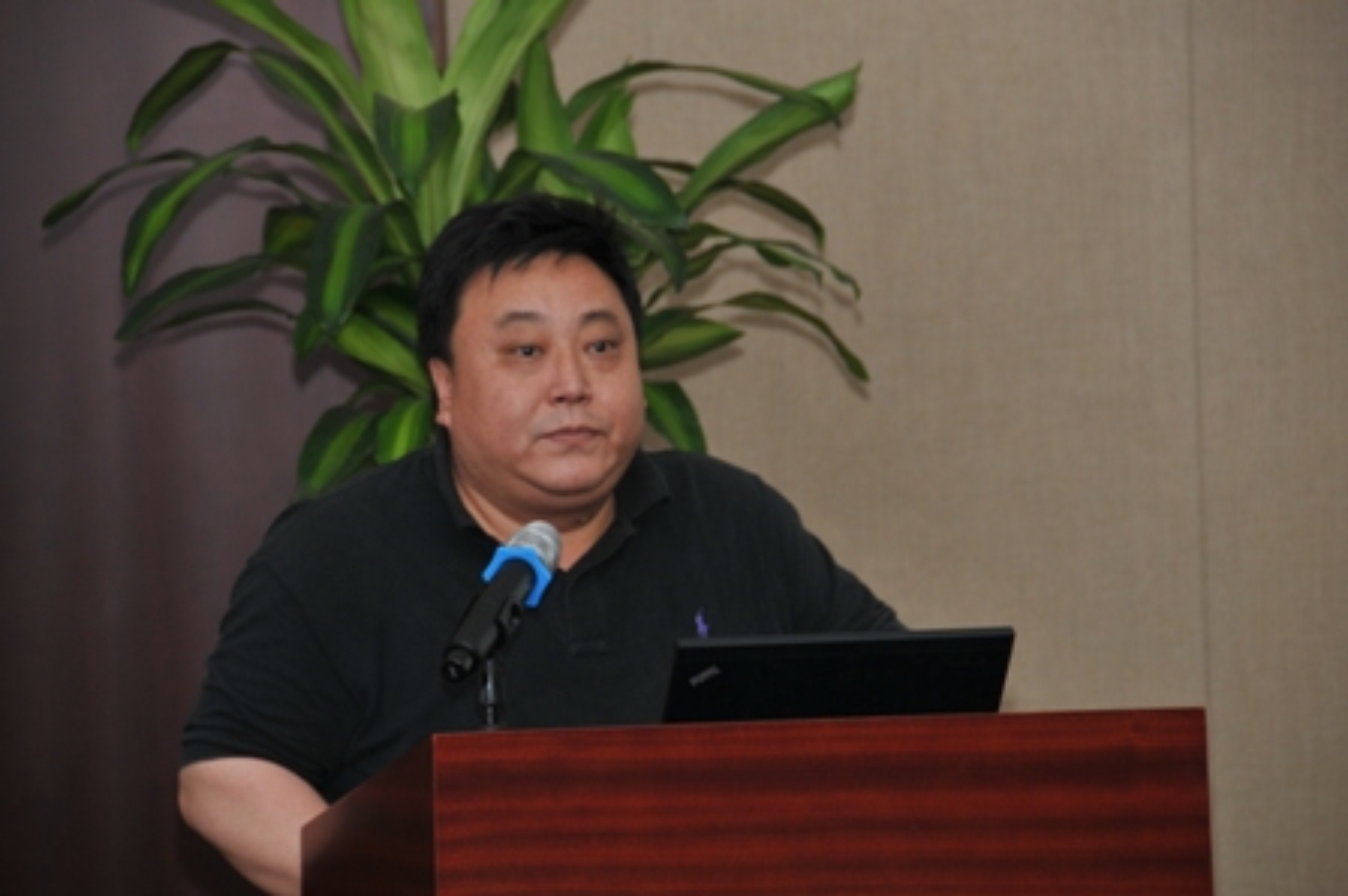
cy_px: 448
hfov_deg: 10.6
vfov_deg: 7.0
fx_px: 7296
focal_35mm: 195
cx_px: 674
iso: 250
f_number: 5.6
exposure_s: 1/60
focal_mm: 130
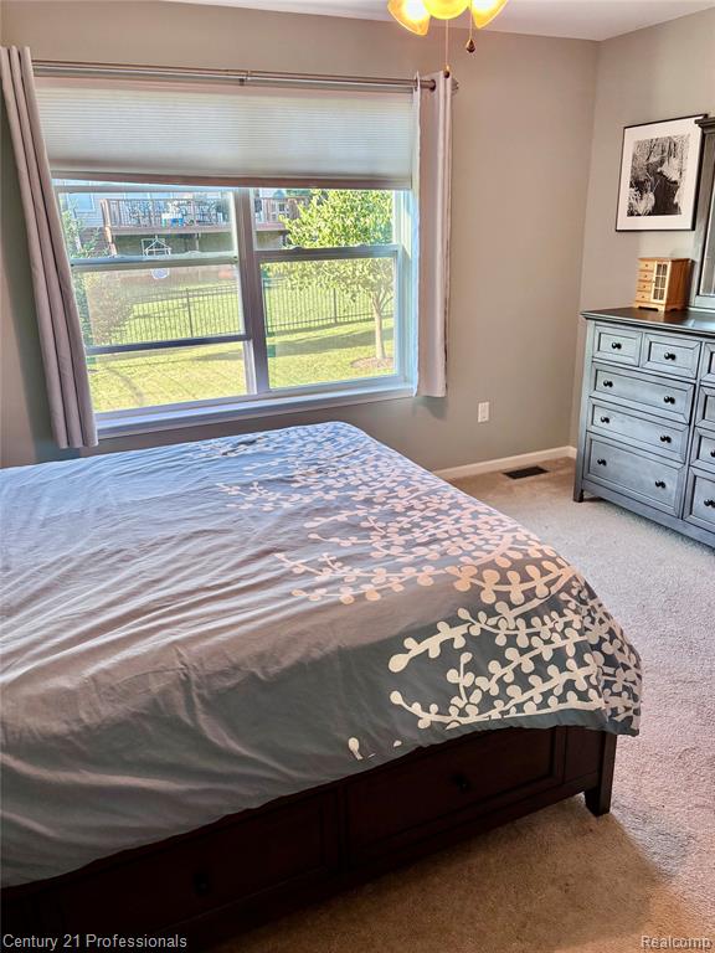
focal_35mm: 26
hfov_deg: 53.1
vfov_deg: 67.3
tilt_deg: -18.4
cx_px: 358
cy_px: 476
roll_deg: +1.1
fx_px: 716
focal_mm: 5.96
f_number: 1.6
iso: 125
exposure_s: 1/120
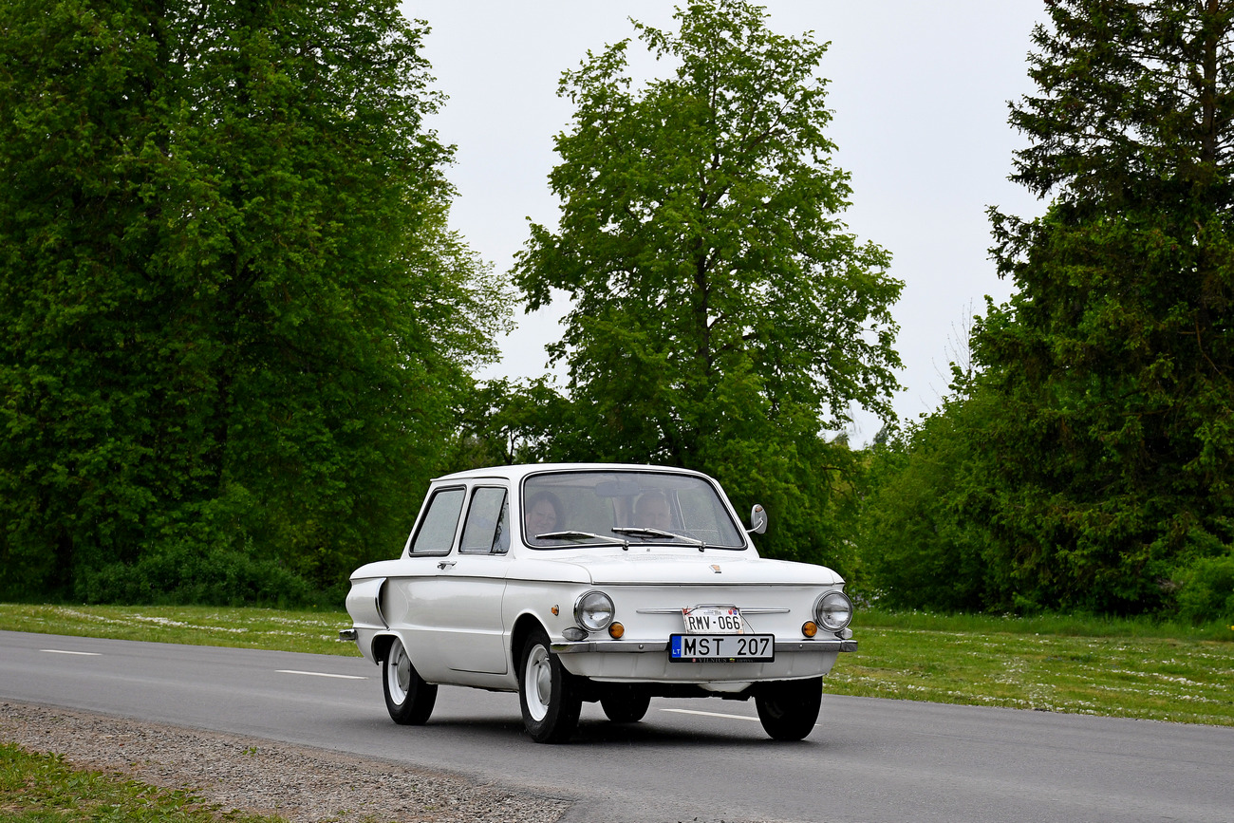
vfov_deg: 16.3
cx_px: 617
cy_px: 412
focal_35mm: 84
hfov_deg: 24.2
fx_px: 2879
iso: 400
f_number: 6.3
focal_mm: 56
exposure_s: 1/640
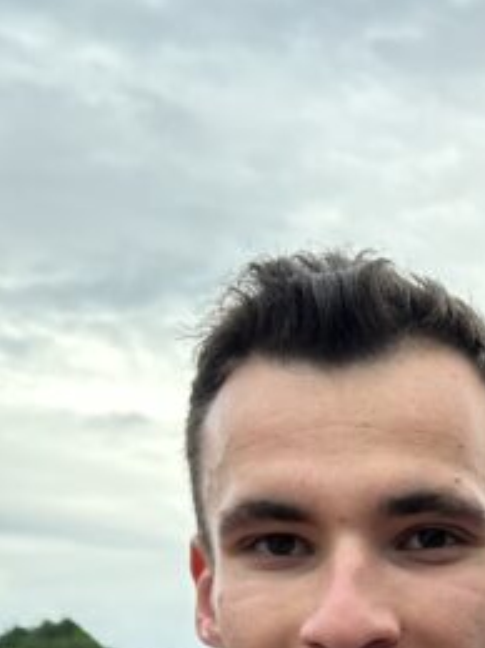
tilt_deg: -4.2
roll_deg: +0.6
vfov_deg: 18.7
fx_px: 1776
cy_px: 908
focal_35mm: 95
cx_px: 715
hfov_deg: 14.5
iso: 80
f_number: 1.78
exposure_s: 1/337
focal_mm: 6.86
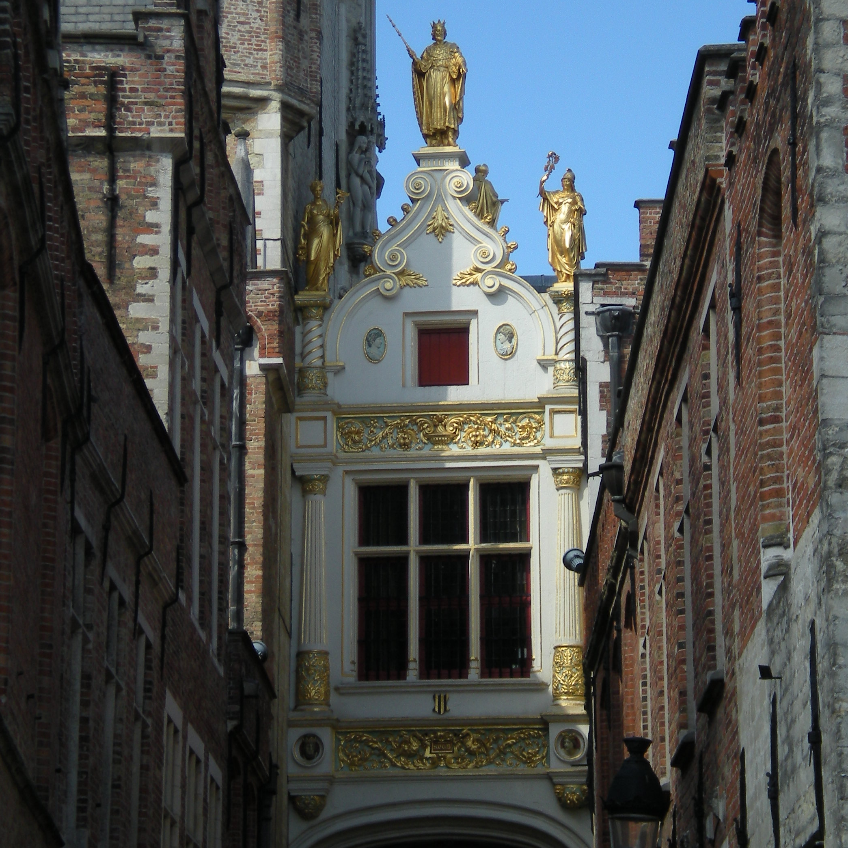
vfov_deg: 12.0
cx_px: 428
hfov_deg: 12.0
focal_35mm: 145
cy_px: 373
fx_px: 4019
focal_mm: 17.3
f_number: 5.7
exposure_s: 1/260
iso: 64
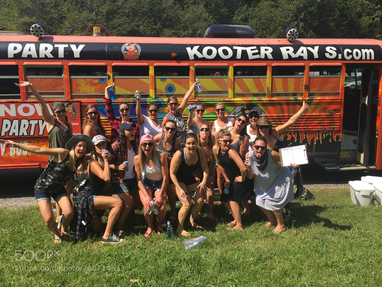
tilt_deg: -5.0
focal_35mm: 29
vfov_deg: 48.2
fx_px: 320
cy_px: 144
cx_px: 191
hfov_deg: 61.7
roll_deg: -0.4
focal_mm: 4.15
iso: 32
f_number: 2.2
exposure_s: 1/1522
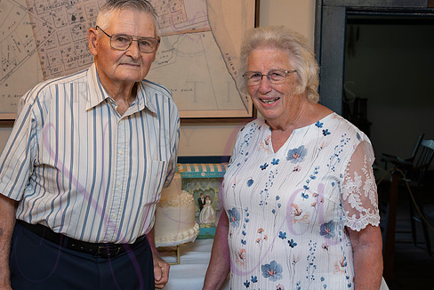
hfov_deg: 35.6
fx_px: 675
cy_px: 136
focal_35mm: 56
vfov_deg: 24.2
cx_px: 193
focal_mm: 46
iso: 800
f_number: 6.3
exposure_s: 1/60
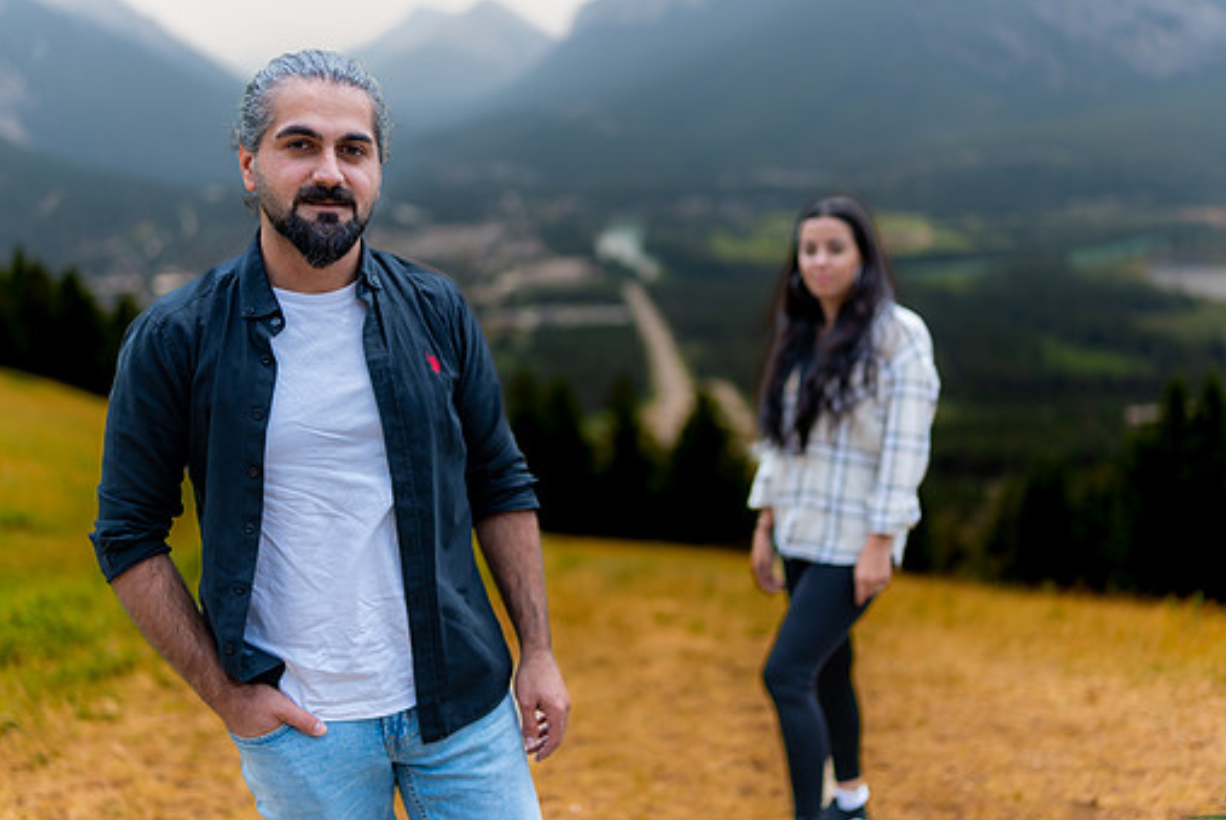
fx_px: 1363
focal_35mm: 40
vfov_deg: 33.5
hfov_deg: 48.4
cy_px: 408
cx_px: 612
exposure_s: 1/8000
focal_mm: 35
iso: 200
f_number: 1.2
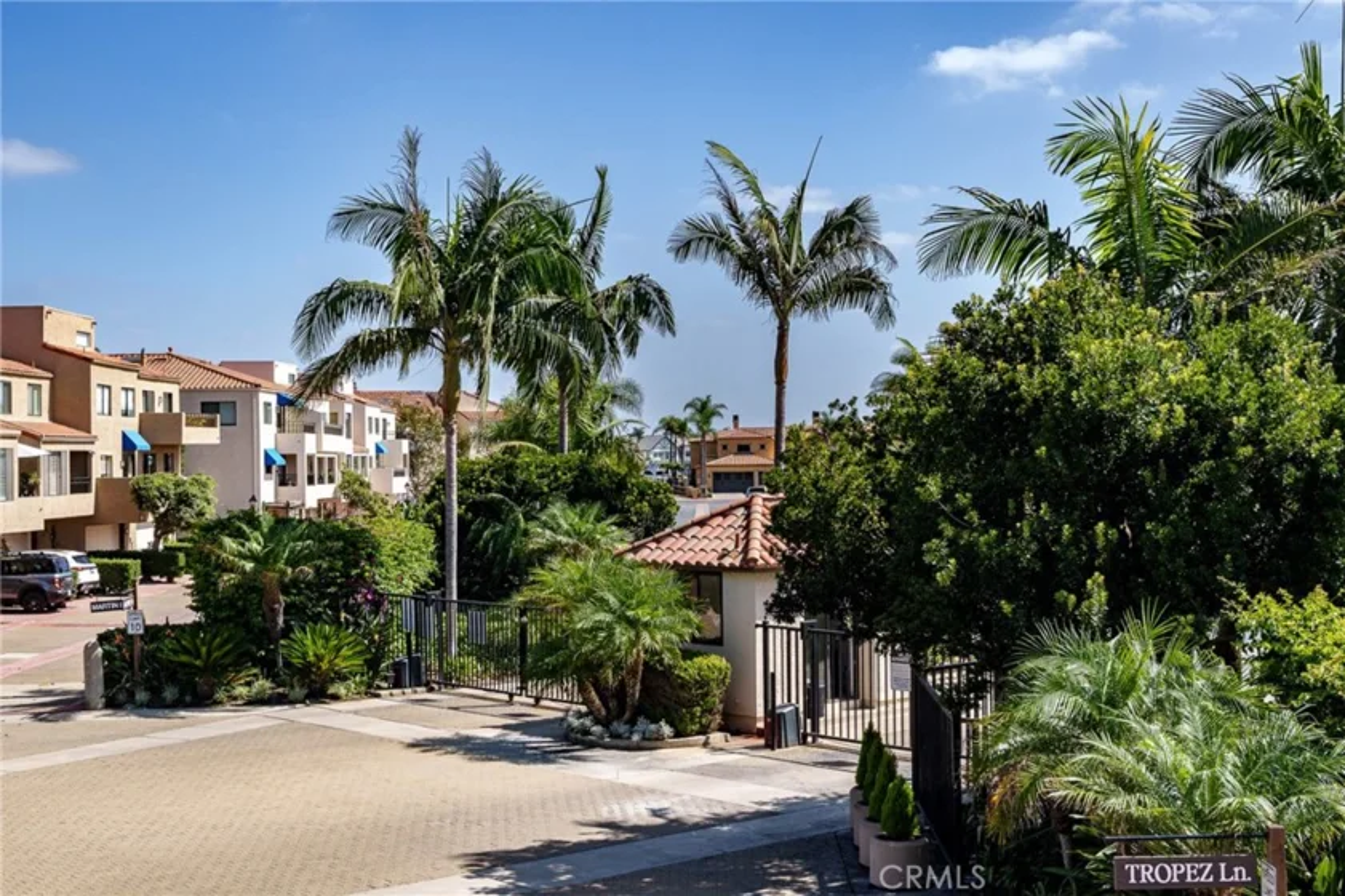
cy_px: 448
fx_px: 1905
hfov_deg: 38.9
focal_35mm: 51
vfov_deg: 26.5
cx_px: 672
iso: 100
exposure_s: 1/320
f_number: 11
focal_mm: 34
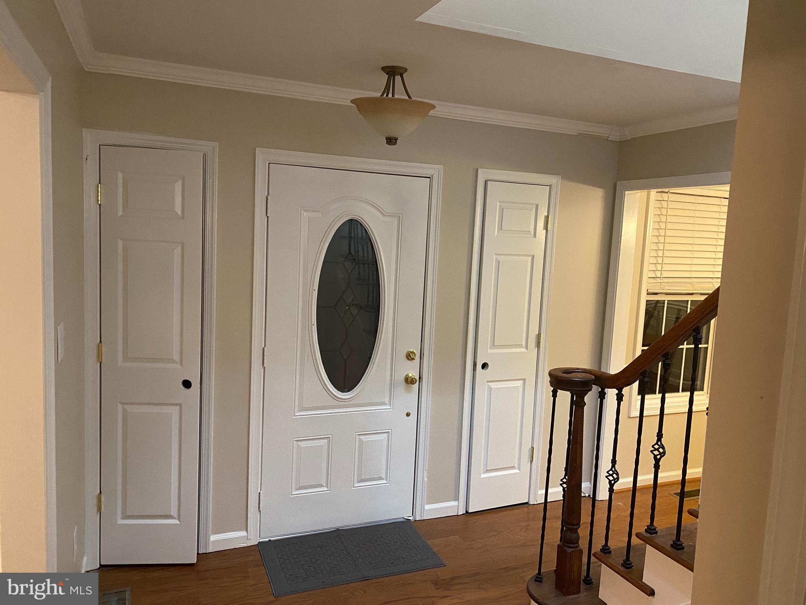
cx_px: 403
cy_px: 302
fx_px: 605
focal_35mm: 26
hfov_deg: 67.3
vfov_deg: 53.1
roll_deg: -2.4
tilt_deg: -6.9
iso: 500
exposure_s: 1/40
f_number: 1.8
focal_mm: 4.25
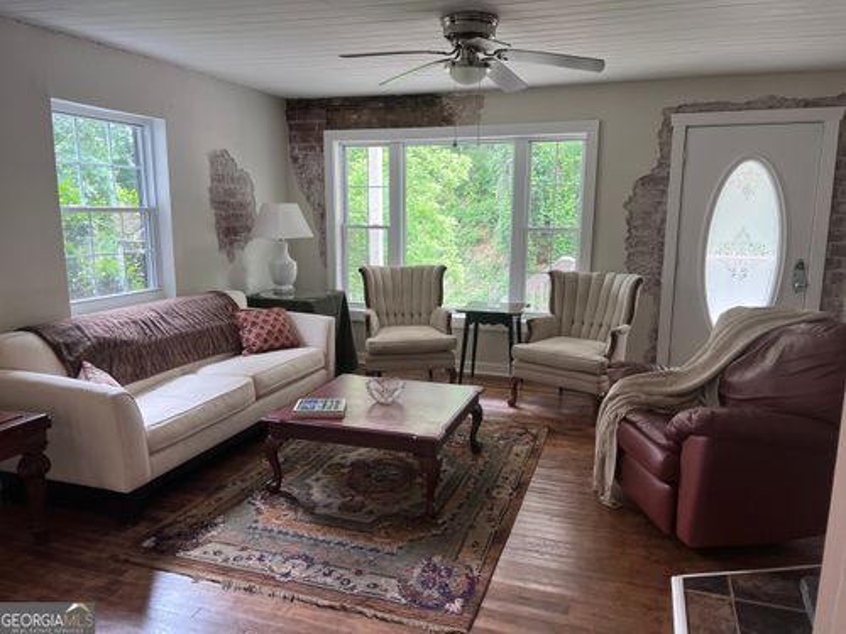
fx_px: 635
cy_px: 317
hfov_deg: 67.3
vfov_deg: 53.1
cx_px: 423
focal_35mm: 26
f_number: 1.5
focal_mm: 5.7
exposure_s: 1/120
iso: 100
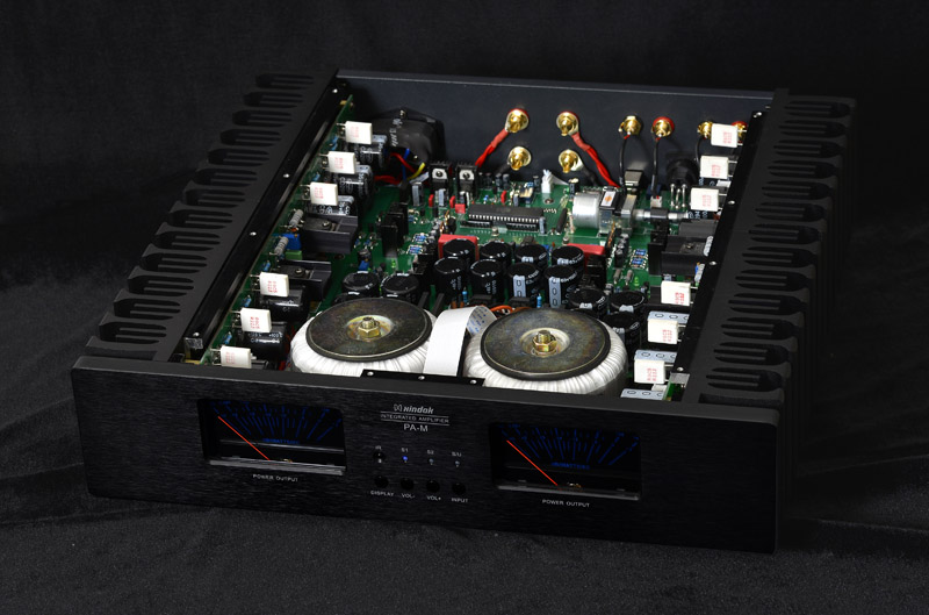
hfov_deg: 24.0
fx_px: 2188
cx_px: 464
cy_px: 308
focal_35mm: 85
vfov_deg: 16.0
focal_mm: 85
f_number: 11
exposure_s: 1/20
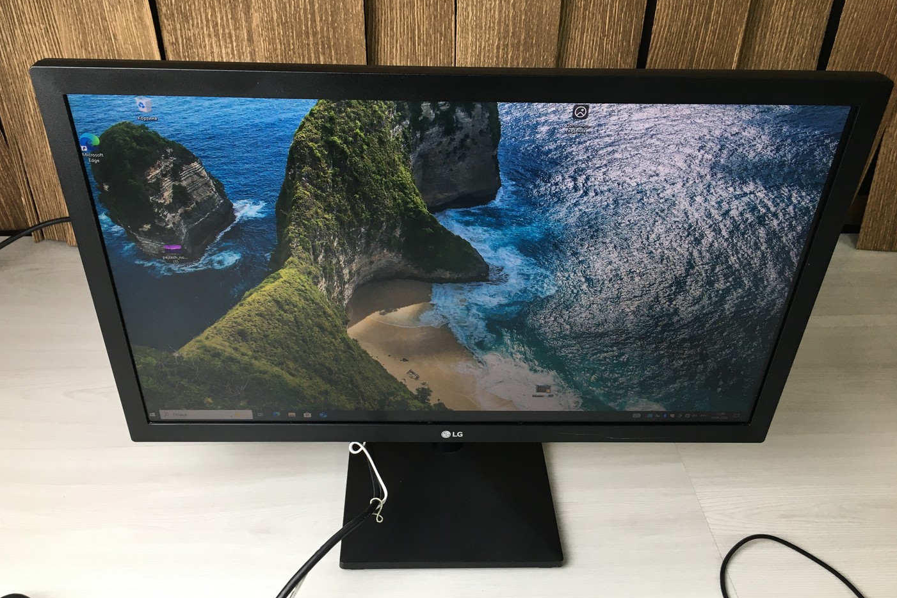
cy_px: 285
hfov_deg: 60.3
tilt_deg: -33.9
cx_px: 440
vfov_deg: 42.3
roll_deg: -0.1
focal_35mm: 31
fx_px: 772
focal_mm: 4.15
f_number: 2.2
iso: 32
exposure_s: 1/33
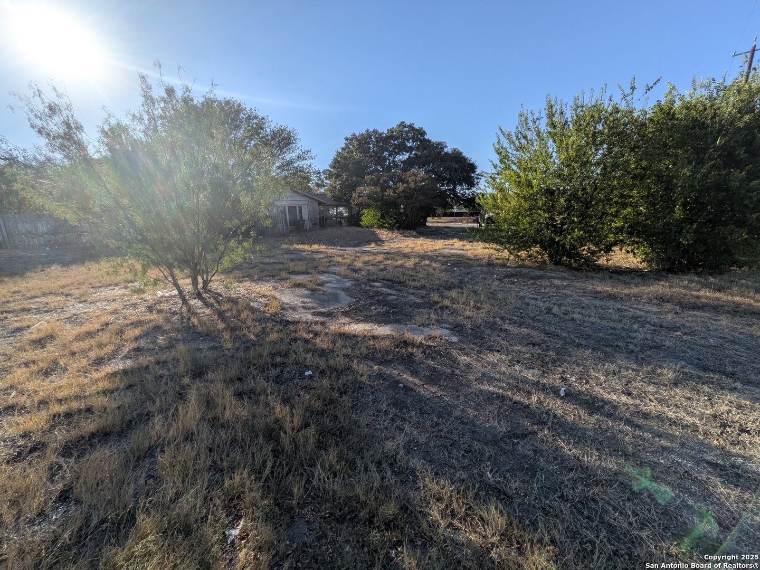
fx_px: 307
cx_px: 380
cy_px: 285
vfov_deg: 85.7
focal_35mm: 14
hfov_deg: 102.1
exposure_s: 1/3205
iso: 46
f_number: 2.2
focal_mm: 1.83
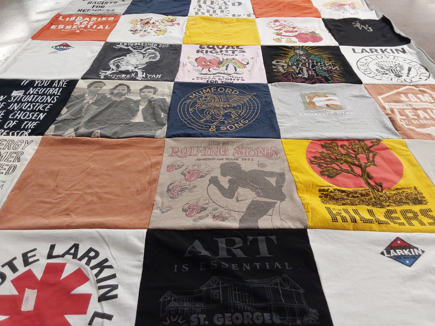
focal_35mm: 28
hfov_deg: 63.4
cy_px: 163
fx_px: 352
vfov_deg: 49.7
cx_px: 218
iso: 100
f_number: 1.9
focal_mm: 2.91
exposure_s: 1/50
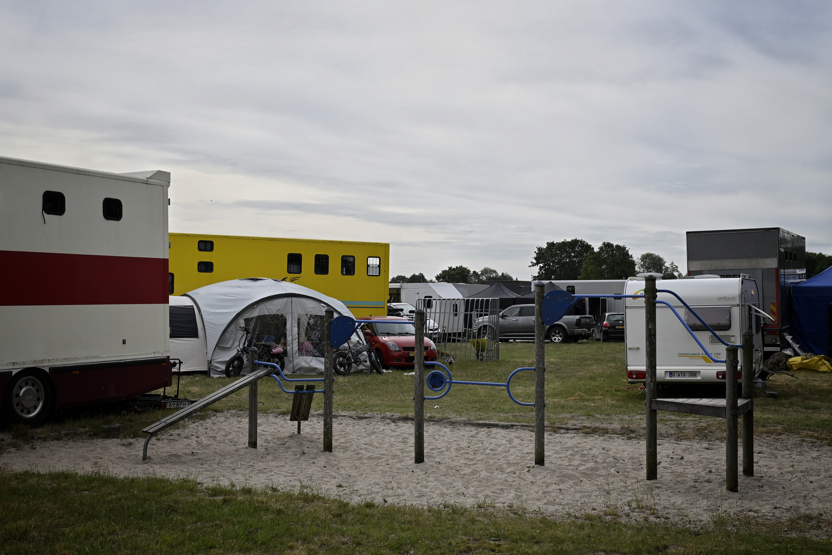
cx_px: 416
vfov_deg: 29.9
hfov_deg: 43.6
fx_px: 1040
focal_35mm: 45
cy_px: 278
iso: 160
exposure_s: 1/2000
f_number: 4
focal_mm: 30
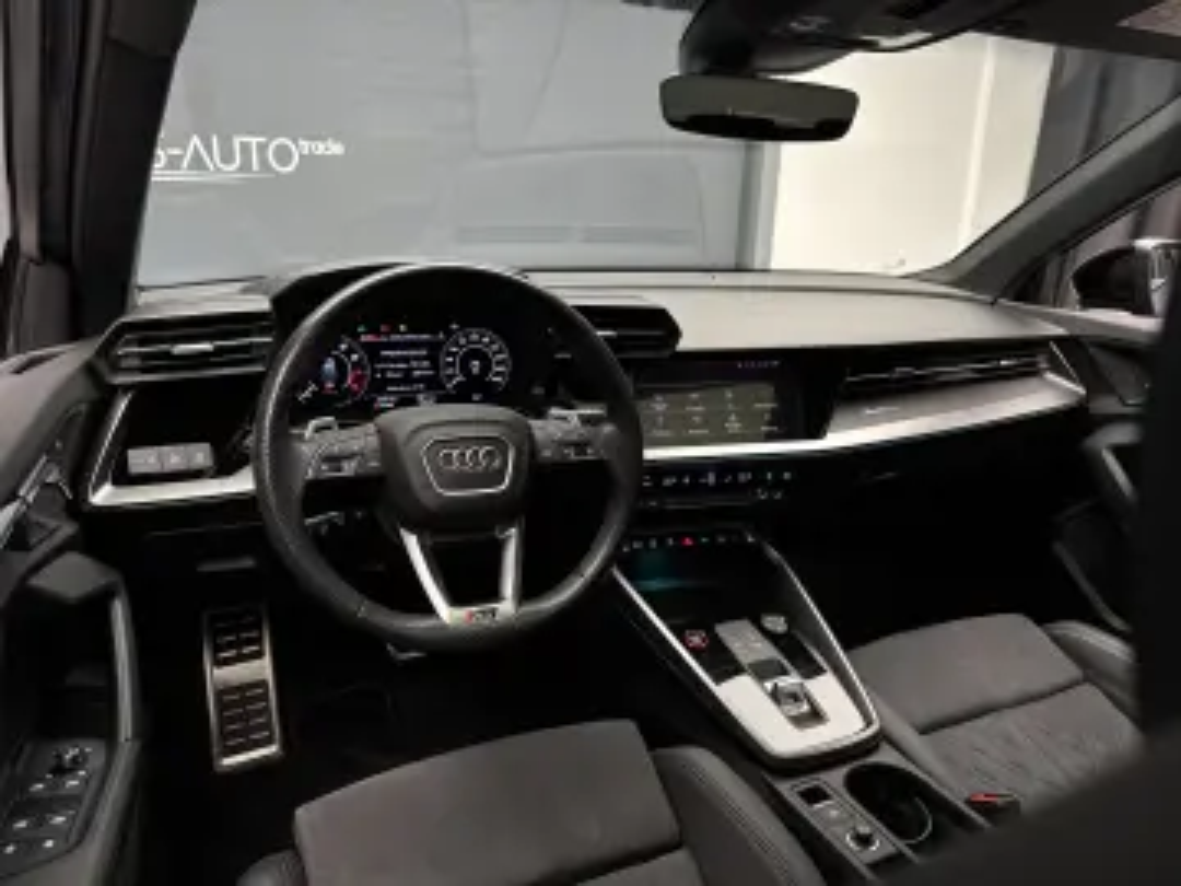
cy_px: 443
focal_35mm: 24
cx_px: 590
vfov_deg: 56.8
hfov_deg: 71.6
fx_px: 819
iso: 125
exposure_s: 1/50
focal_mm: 6.76
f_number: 1.78
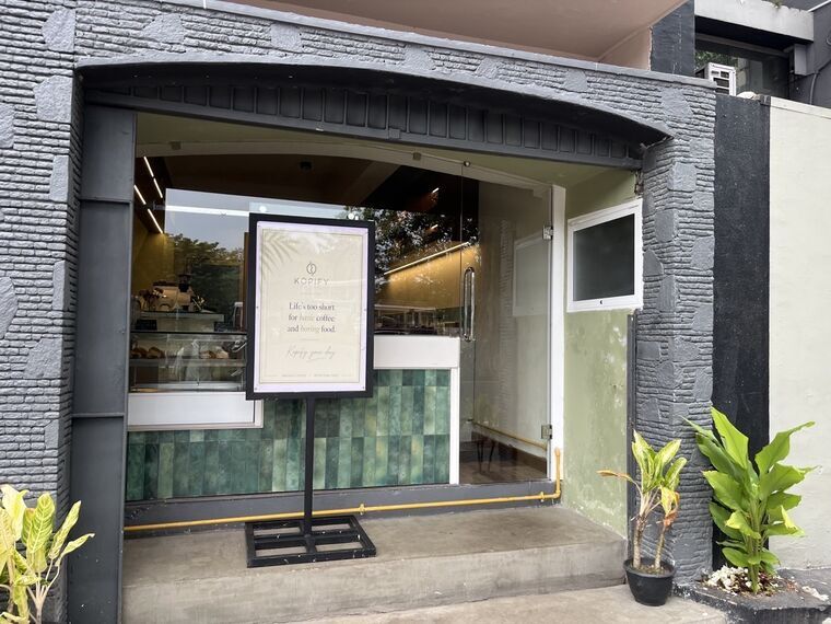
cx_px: 416
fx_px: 624
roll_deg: +0.5
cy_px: 312
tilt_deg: -0.1
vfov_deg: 53.1
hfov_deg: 67.3
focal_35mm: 26
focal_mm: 5.1
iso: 40
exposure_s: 1/122
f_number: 1.6
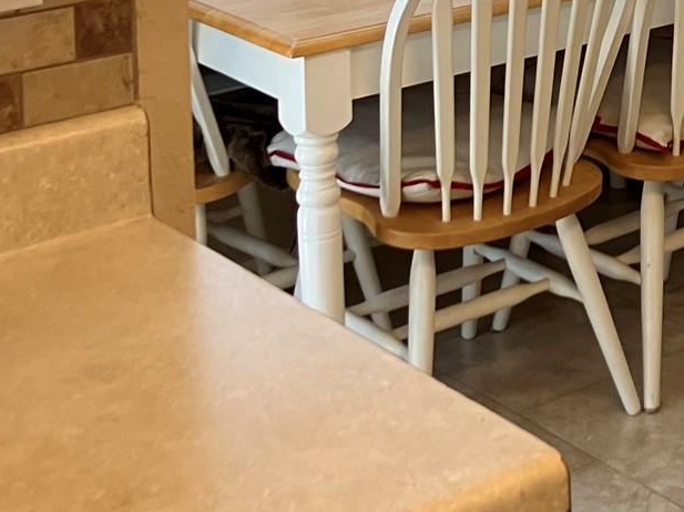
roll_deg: +0.7
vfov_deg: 14.6
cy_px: -296
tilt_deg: -4.8
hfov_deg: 20.1
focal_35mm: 93
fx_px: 1837
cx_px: 768
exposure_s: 1/60
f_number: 1.8
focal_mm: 3.99
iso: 64
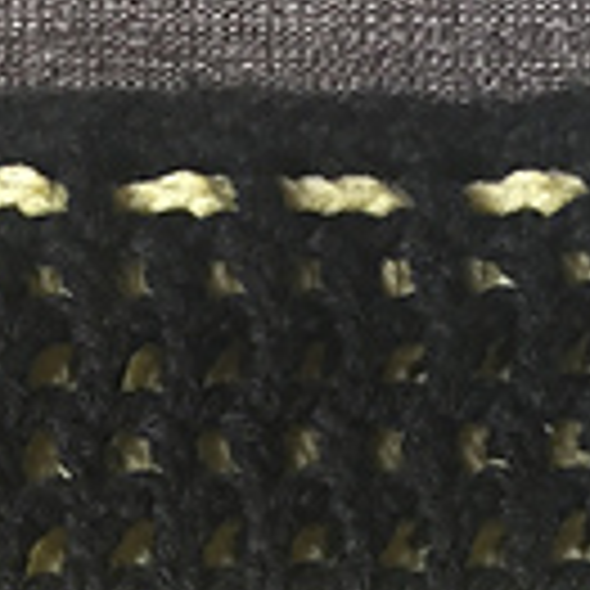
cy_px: 1166
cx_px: 77
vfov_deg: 12.4
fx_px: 2410
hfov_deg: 13.8
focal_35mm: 125
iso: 100
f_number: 2.2
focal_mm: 4.15
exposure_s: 1/30
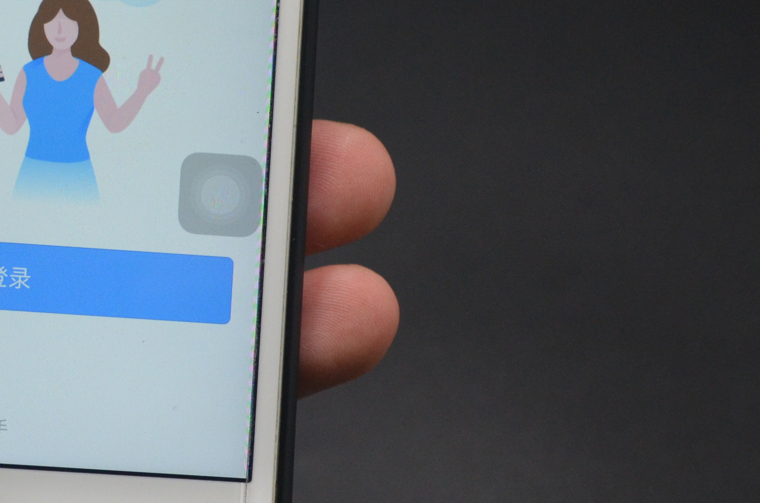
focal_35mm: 110
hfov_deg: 18.3
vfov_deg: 12.4
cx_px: 93
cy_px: 235
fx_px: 2323
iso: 1100
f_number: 4.5
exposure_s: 1/500
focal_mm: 29
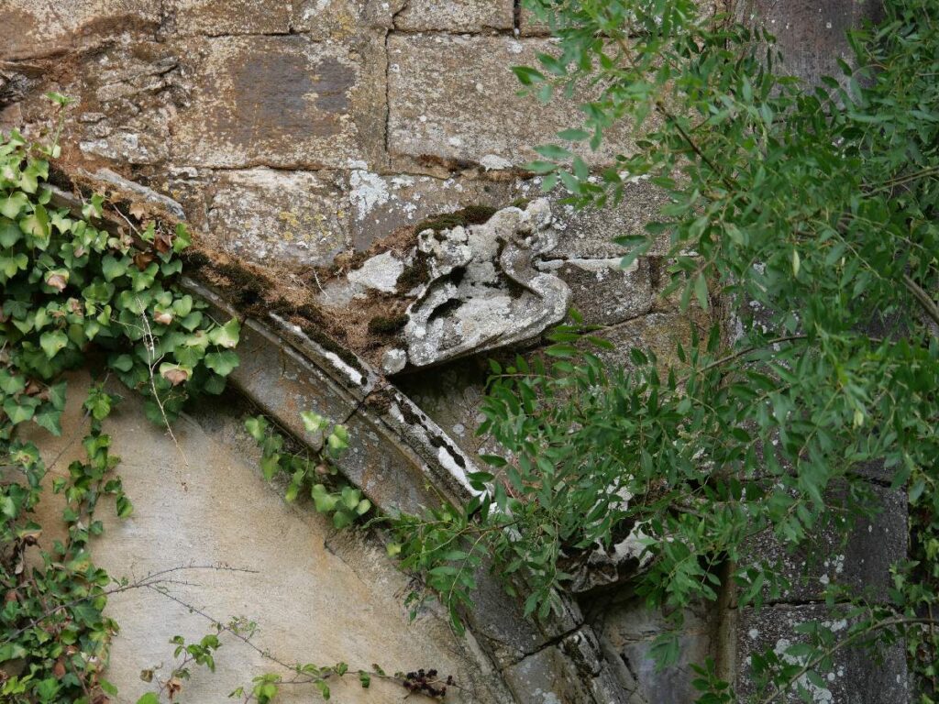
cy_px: 352
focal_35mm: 200
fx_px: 5425
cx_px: 470
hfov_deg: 9.9
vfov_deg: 7.4
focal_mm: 100
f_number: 4
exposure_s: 1/250
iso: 200
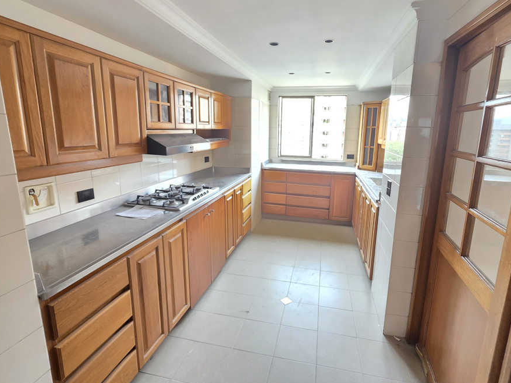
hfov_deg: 94.3
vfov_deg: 78.0
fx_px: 236
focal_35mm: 16
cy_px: 185
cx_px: 278
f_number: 1.9
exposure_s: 1/60
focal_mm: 2.2
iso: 250
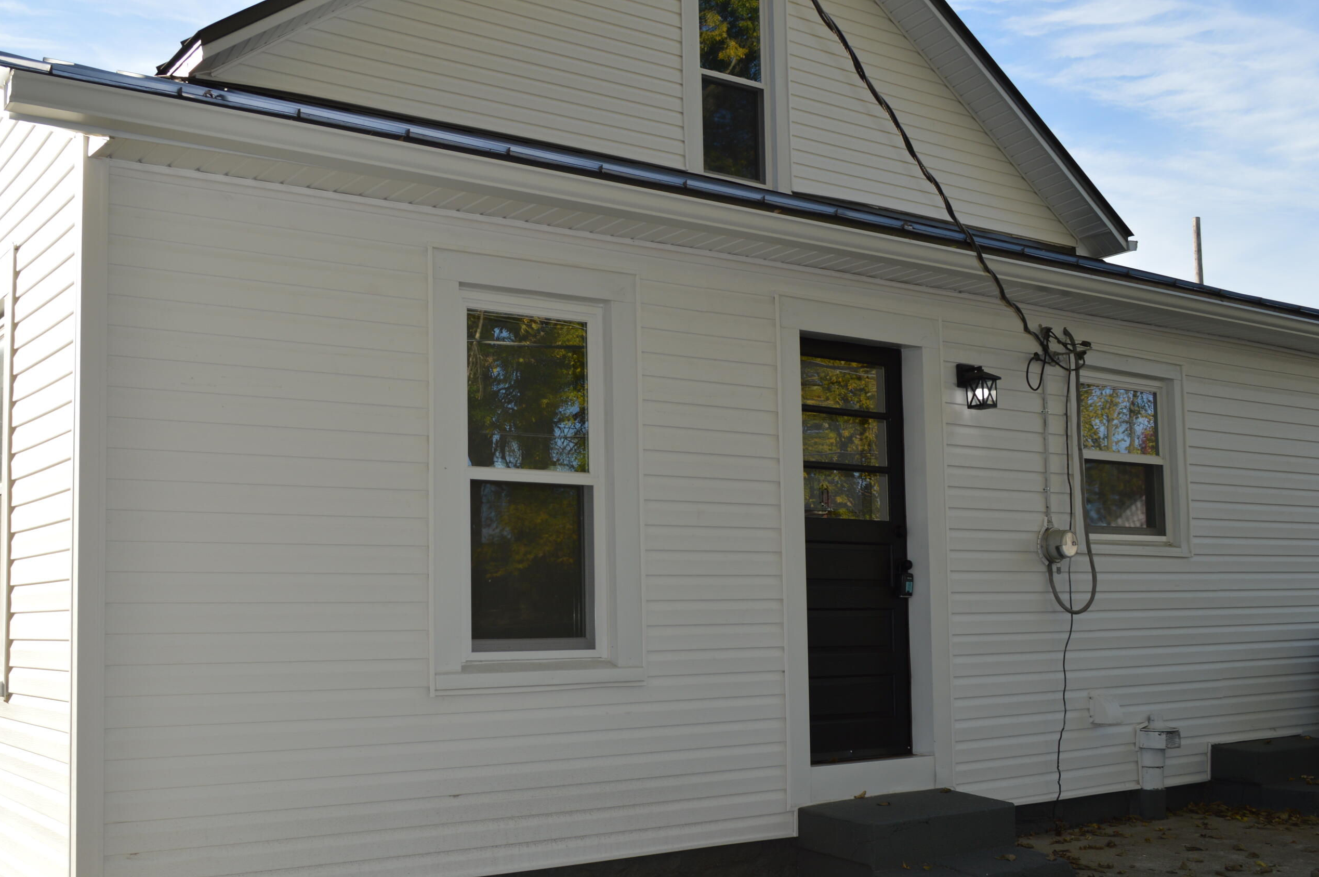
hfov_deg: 49.4
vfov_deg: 34.1
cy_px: 510
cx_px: 553
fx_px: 1428
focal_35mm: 39
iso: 100
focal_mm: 22
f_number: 8
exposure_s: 1/200
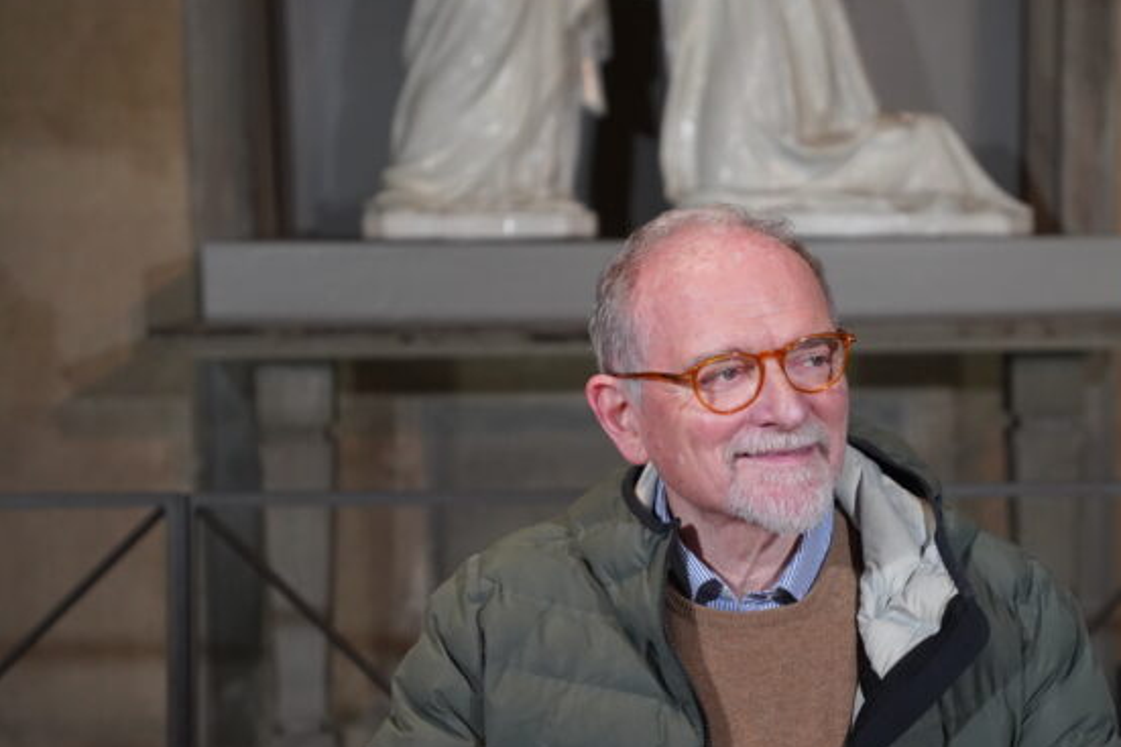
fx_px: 2864
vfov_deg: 14.8
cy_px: 464
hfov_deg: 22.1
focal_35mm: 92
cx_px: 747
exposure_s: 1/160
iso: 3200
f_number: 4
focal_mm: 66
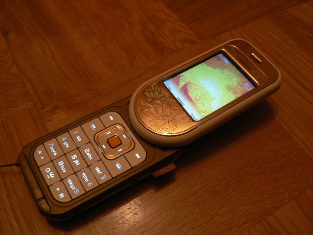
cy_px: 118
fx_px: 326
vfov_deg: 39.7
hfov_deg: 51.4
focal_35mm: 36
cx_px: 156
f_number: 2.8
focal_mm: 6
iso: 200
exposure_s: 1/10
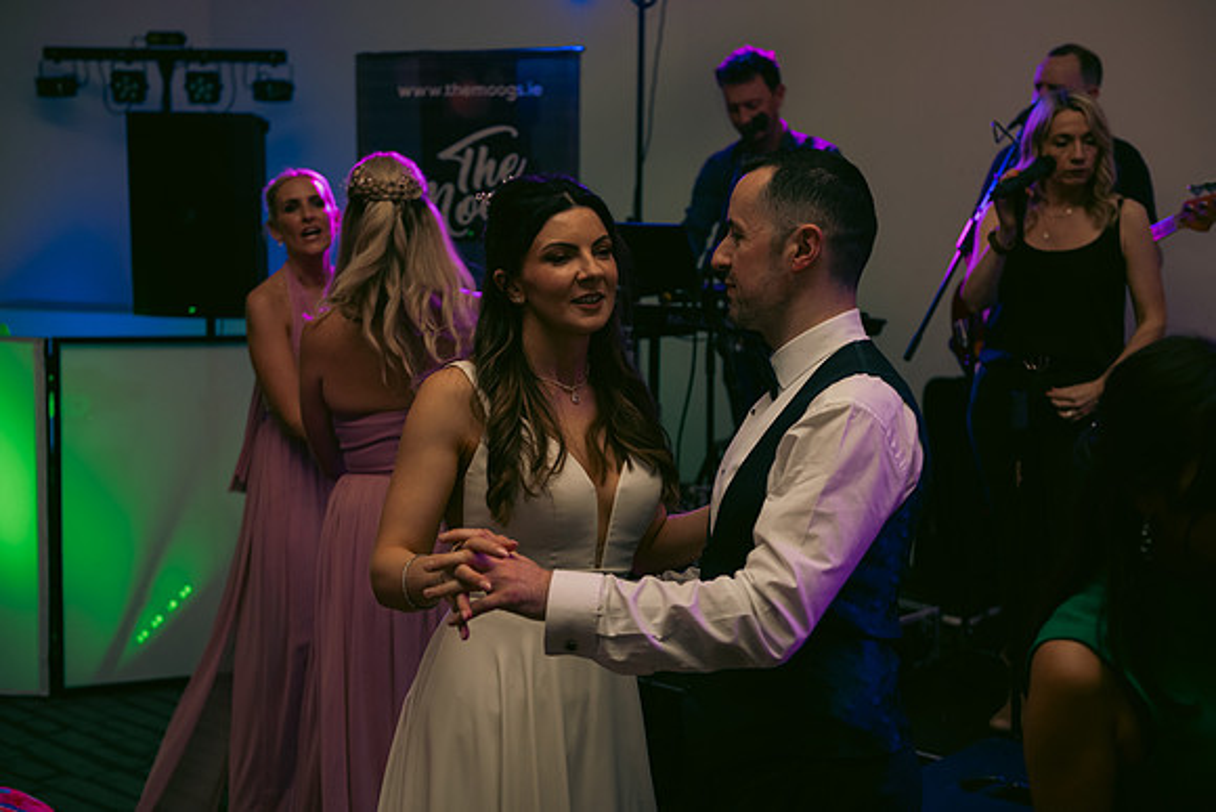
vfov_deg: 26.0
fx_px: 1757
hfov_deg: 38.2
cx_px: 608
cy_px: 406
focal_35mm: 52
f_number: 3.5
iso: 800
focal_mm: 52
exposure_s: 1/160
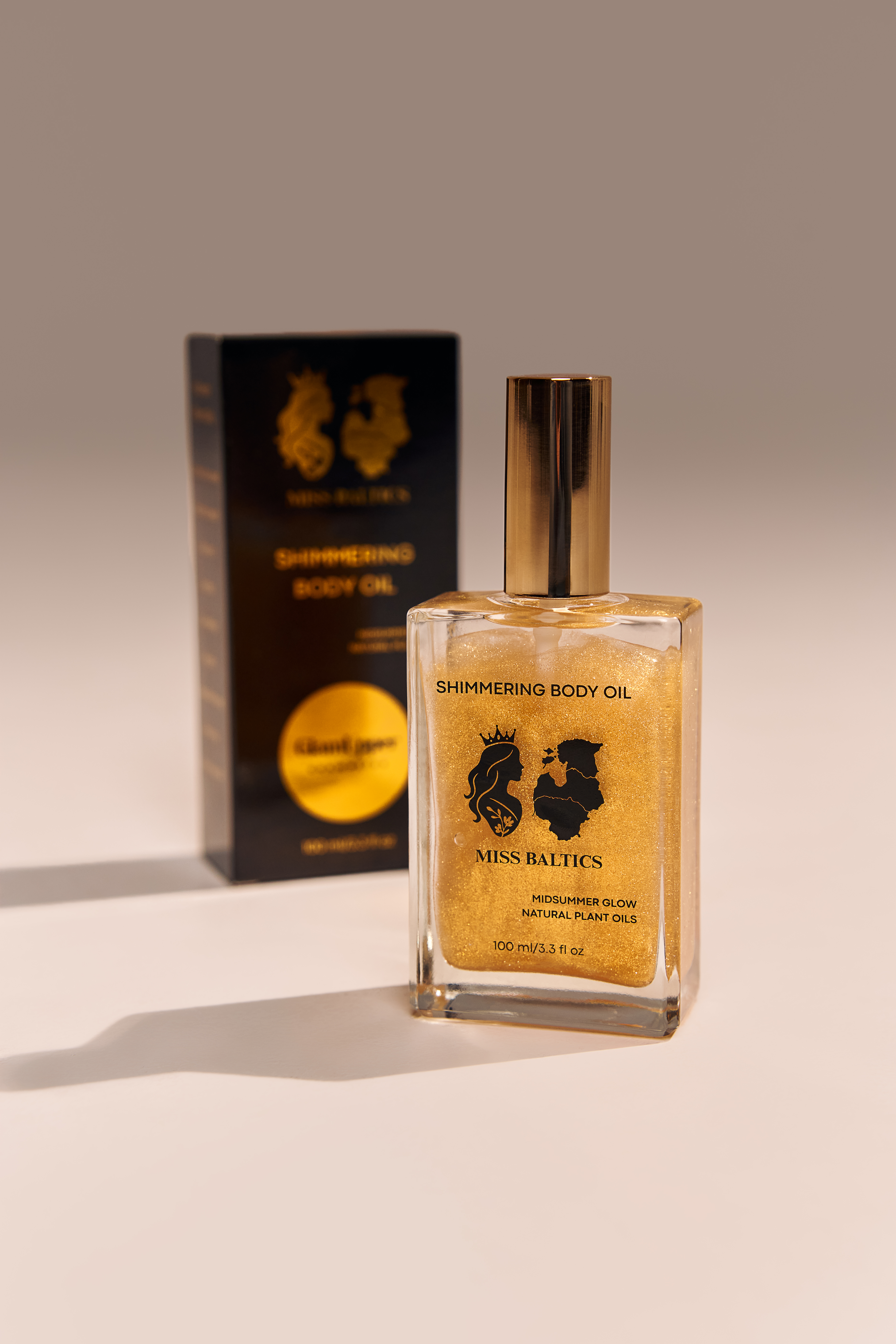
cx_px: 448
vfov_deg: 30.5
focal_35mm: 66
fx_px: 2463
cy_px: 672
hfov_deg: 20.6
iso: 640
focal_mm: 66
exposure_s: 1/320
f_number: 5
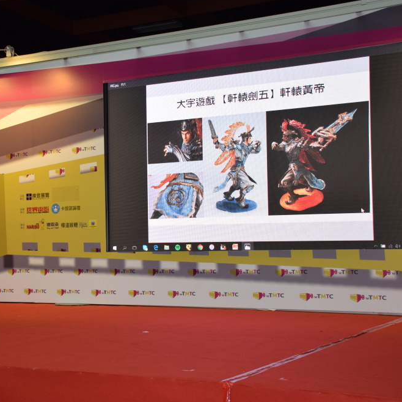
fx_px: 815
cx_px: 111
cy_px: 199
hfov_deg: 27.4
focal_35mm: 62
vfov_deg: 27.7
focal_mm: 32
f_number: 5.6
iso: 400
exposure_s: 1/80
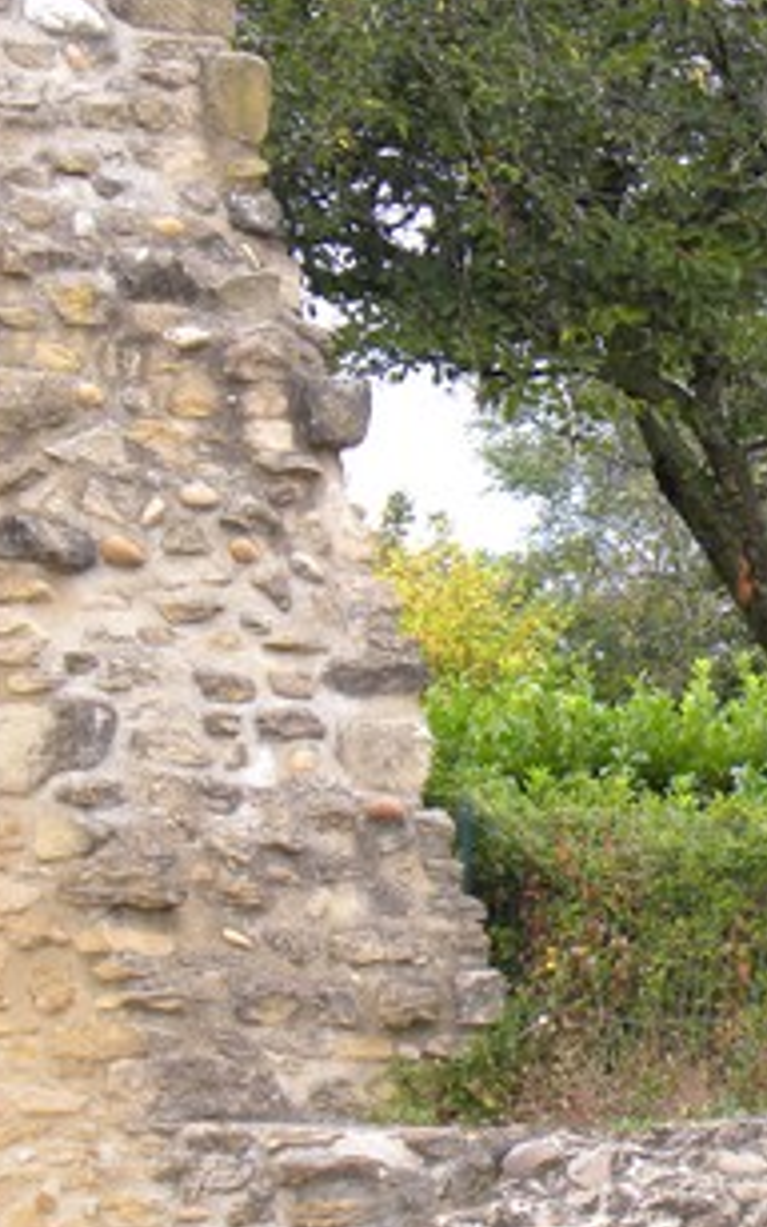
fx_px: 9561
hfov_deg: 4.6
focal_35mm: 286
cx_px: 871
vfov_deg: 7.3
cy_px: 615
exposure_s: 1/23.3
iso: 64
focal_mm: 32.7
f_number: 4.5
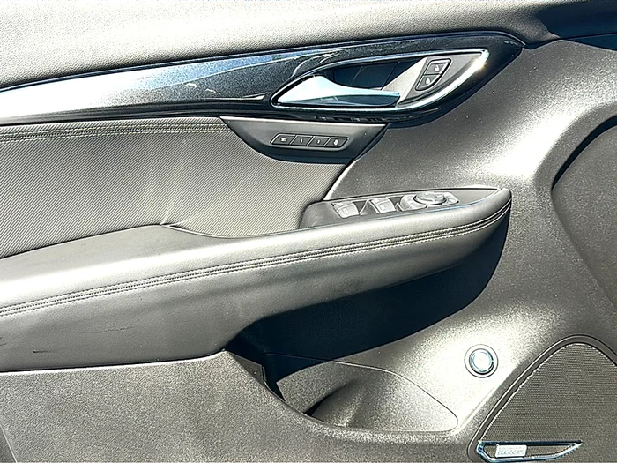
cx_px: 308
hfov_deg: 47.9
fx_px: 695
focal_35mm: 39
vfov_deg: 36.8
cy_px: 232
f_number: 1.78
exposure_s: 1/866
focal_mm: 6.86
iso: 80
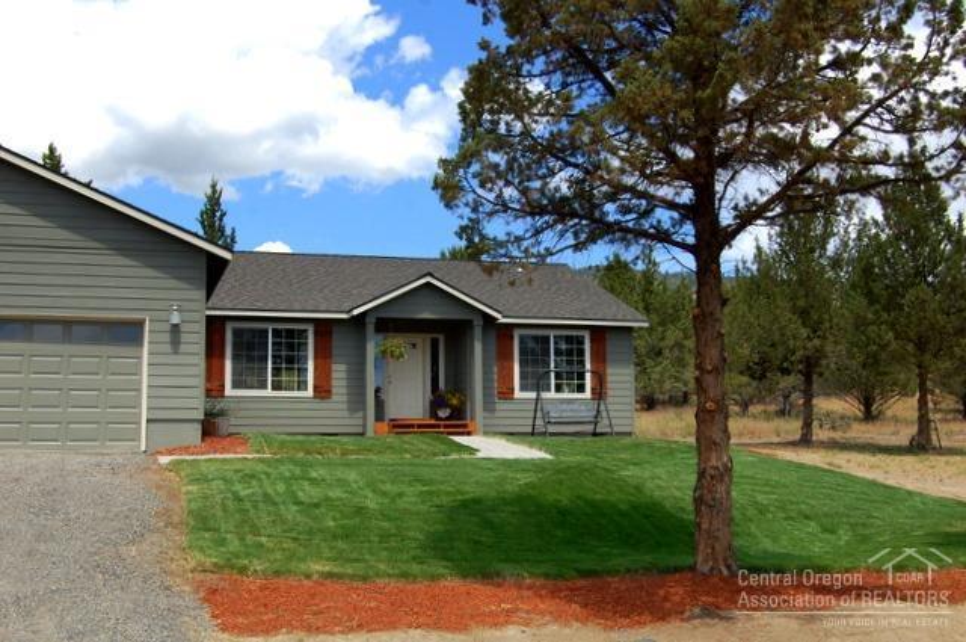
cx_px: 483
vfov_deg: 31.8
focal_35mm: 42
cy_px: 321
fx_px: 1126
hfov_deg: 46.5
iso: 200
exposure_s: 1/320
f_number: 9
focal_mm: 28
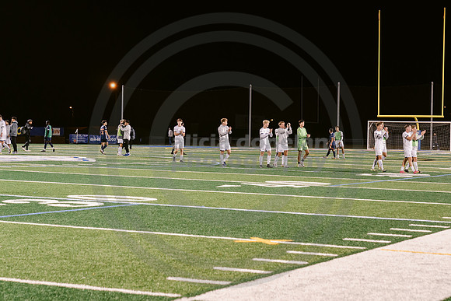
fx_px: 1079
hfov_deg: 23.5
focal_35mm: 86
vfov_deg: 15.9
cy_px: 147
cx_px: 277
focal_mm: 70
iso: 2500
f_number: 4.5
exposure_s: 1/200
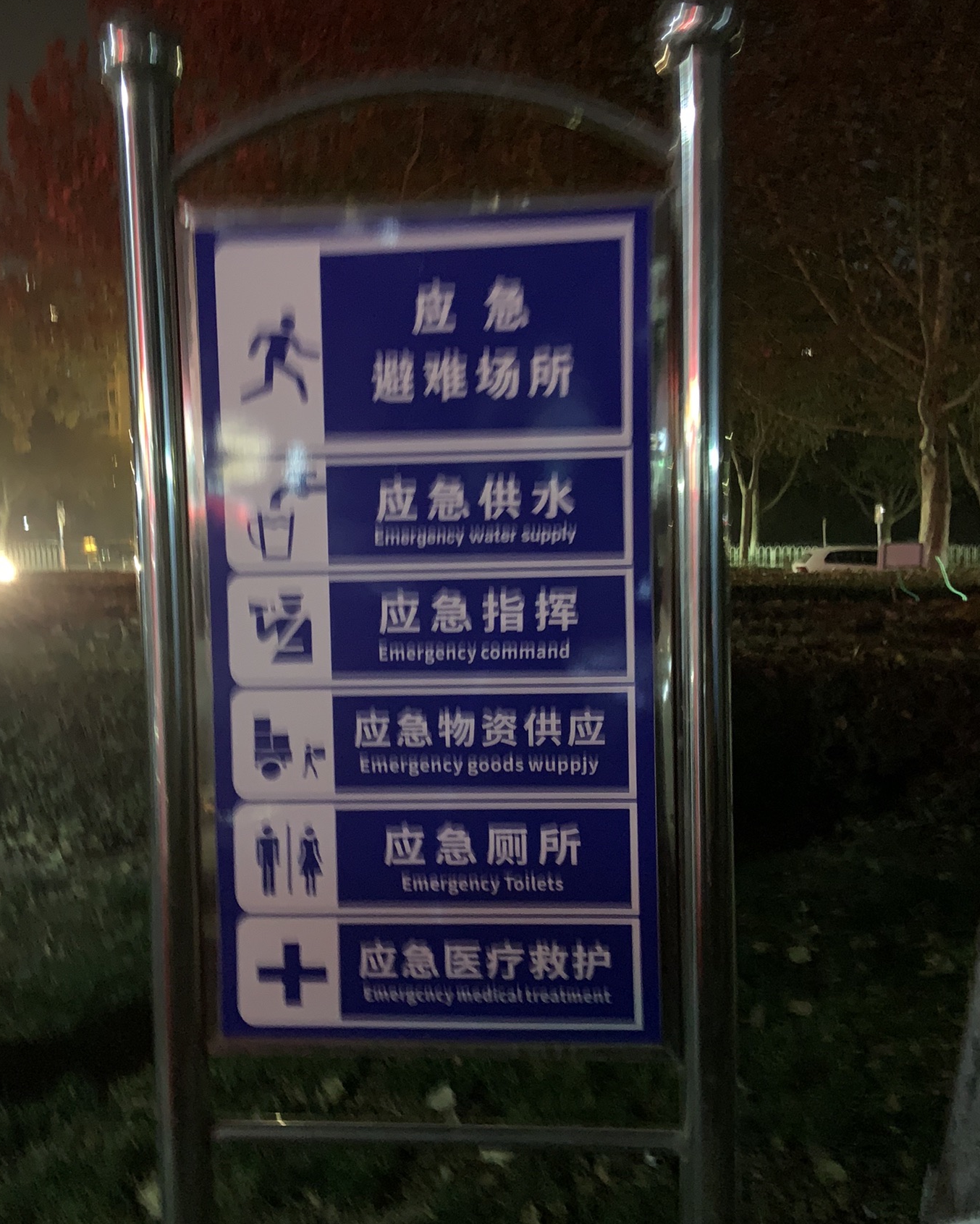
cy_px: 562
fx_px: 1087
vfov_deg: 58.7
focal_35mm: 30
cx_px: 446
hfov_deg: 48.5
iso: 640
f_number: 1.8
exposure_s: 1/4
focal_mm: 4.25
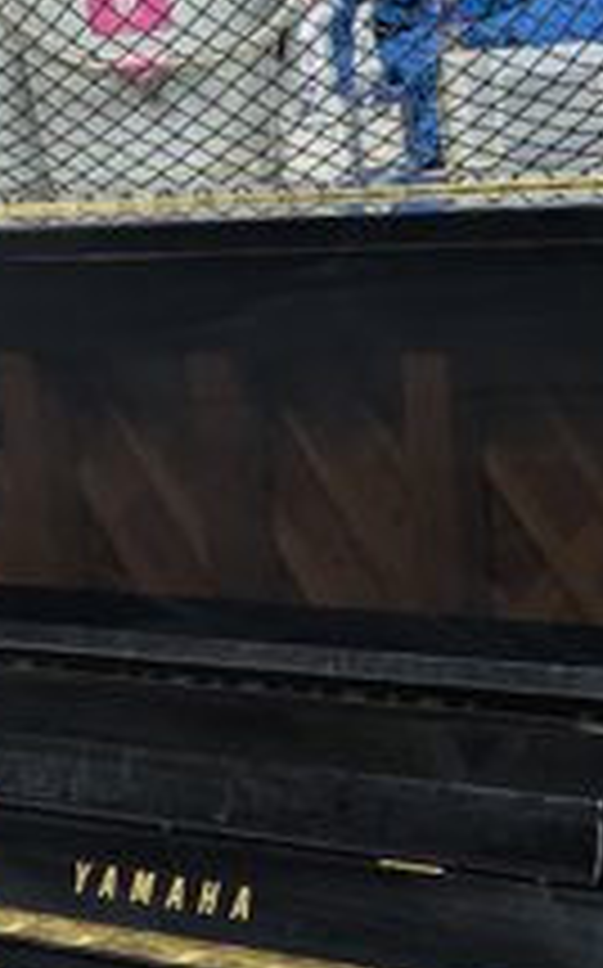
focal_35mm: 89
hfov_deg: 14.6
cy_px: 1031
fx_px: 2345
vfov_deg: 22.2
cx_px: 430
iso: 117
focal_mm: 5.43
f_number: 1.89
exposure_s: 1/25
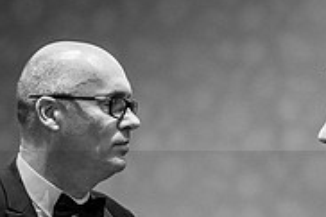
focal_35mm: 415
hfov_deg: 4.9
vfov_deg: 3.3
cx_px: 435
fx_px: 3755
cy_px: 319
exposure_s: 1/160
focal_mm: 127
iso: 6400
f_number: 2.8
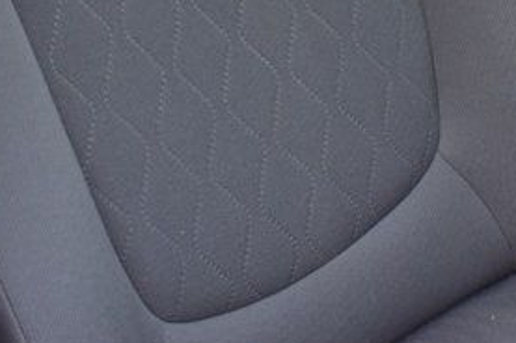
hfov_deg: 18.2
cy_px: -278
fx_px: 1589
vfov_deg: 11.4
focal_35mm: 111
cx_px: 455
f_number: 6.3
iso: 560
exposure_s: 1/15
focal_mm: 20
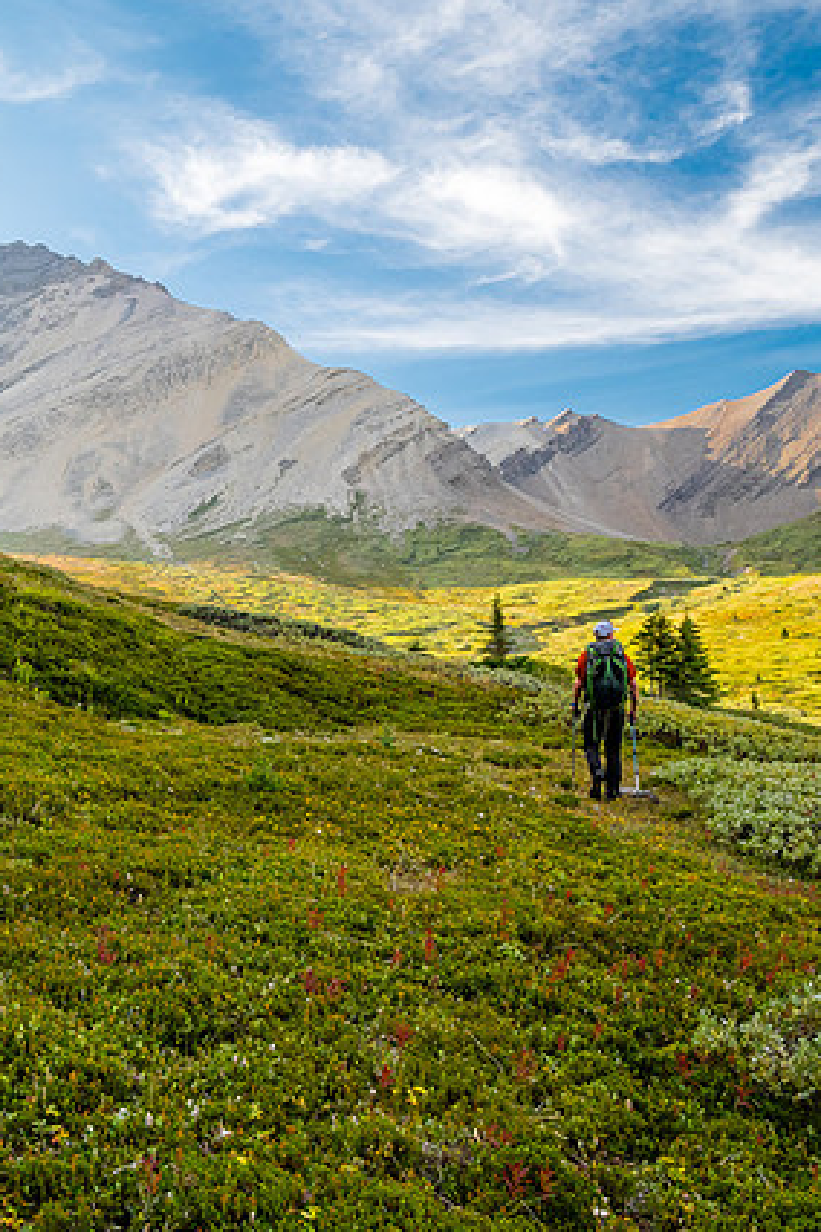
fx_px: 1163
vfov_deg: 55.8
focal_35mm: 34
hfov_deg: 37.0
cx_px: 124
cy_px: 626
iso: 320
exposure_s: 1/60
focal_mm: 12
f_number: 8
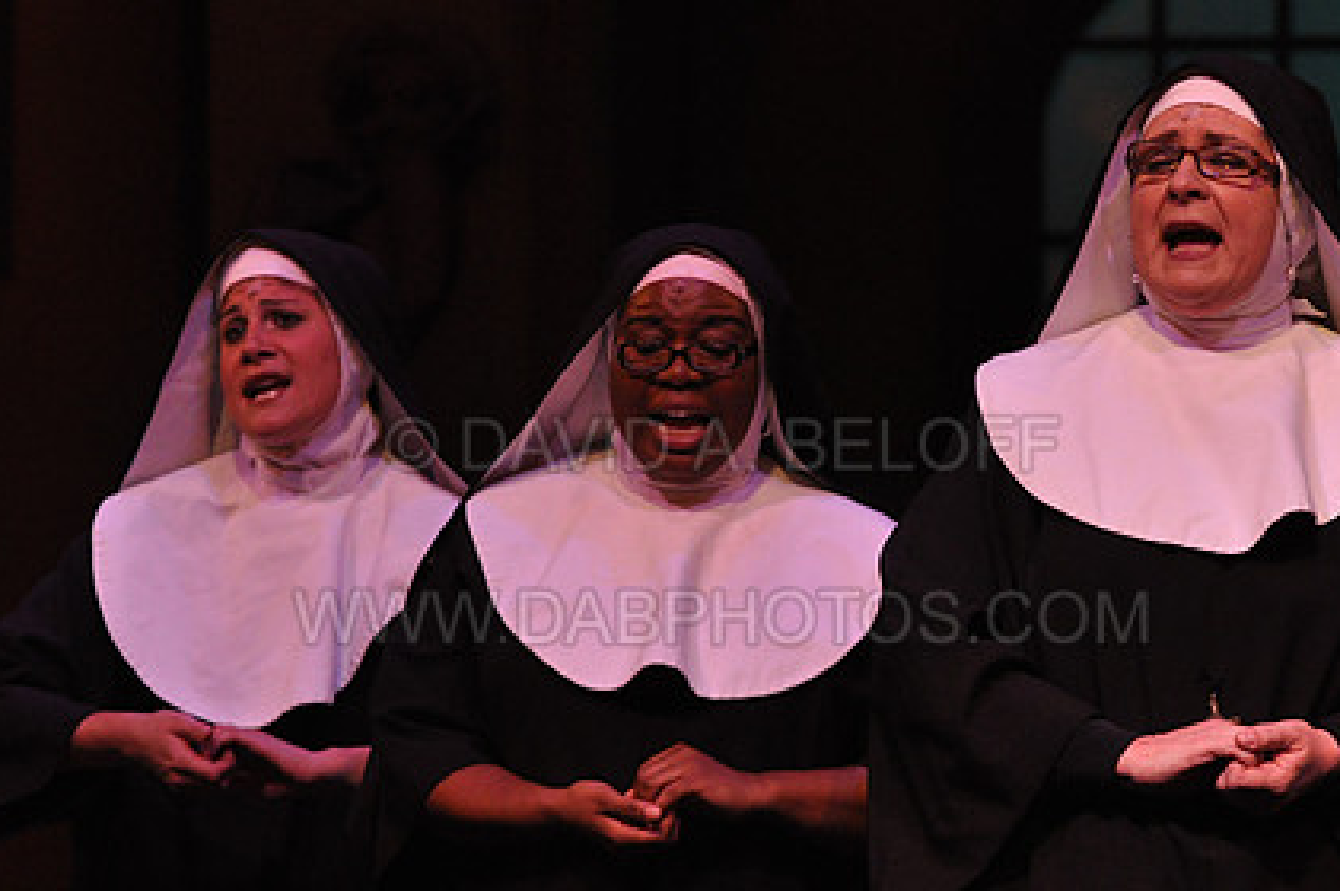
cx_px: 726
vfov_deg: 4.9
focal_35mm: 279
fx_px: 10365
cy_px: 562
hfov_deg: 7.4
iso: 1600
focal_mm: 135
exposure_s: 1/400
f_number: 4.5
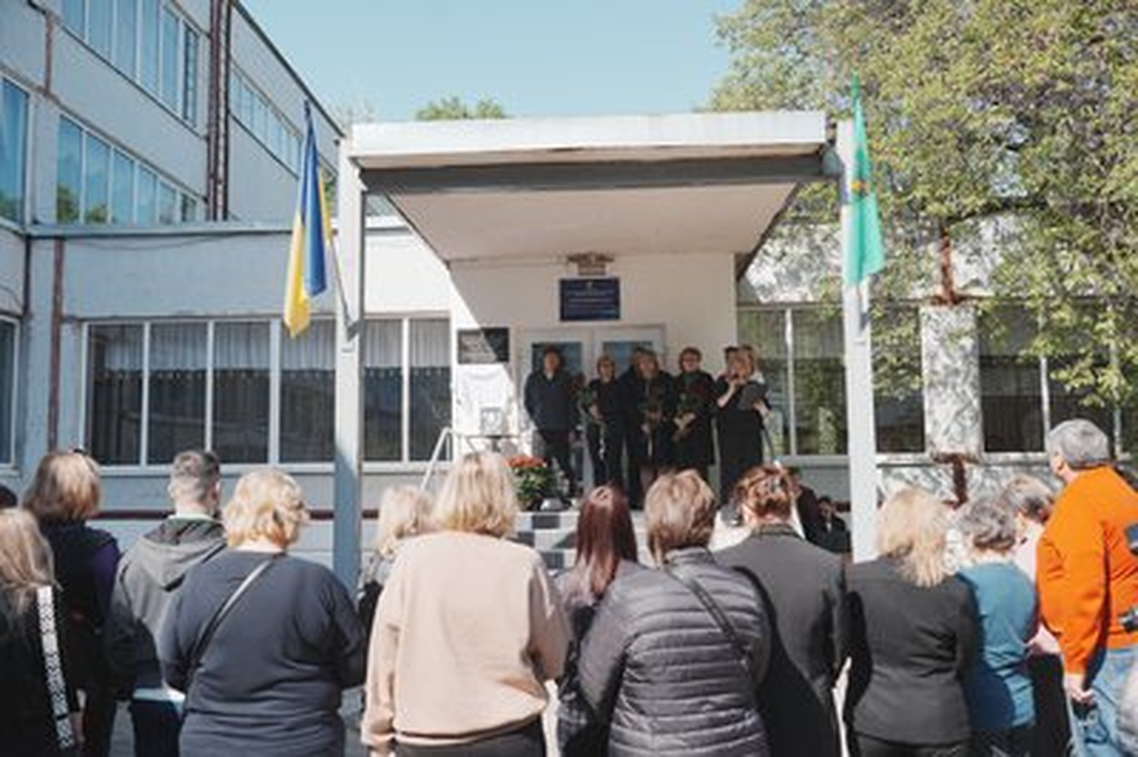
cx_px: 569
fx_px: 1074
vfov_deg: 38.8
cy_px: 378
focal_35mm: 34
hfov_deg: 55.8
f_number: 4.5
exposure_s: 1/500
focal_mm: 34
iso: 100
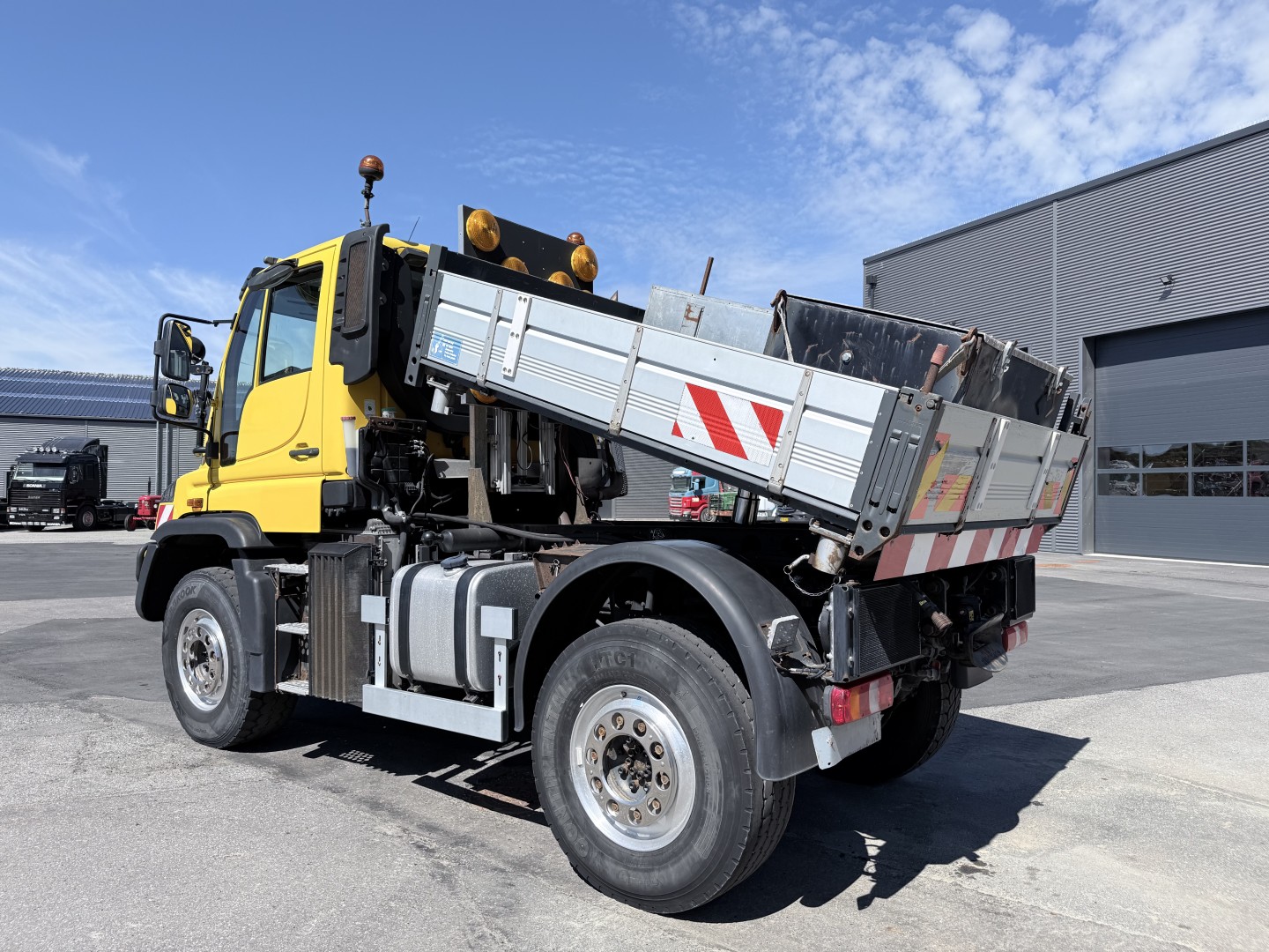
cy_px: 476
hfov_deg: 71.6
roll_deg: -1.2
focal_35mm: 24
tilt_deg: +1.2
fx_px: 880
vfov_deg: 56.8
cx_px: 634
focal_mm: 6.76
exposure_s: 1/4673
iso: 80
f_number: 1.78
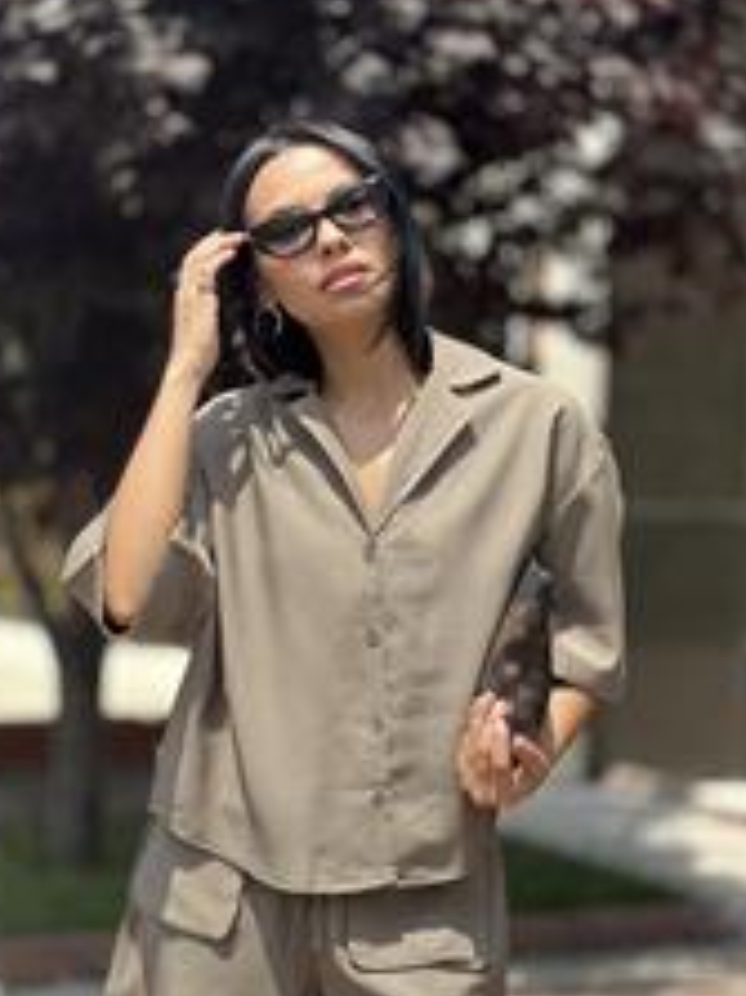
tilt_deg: -2.2
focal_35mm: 89
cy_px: 498
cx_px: 339
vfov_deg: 22.0
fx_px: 2560
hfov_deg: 16.6
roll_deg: -3.3
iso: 80
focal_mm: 6.86
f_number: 1.78
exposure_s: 1/3058
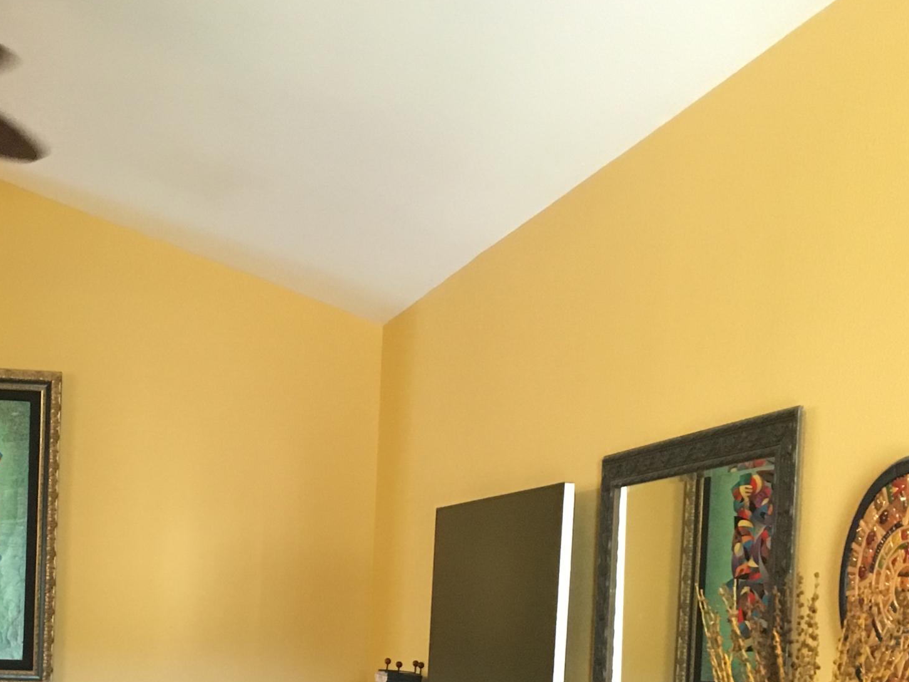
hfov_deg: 31.6
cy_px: 649
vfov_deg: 23.6
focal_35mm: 60
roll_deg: -2.4
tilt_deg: -0.6
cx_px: 231
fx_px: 1576
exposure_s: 1/15
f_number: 2.2
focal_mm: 4.15
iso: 250
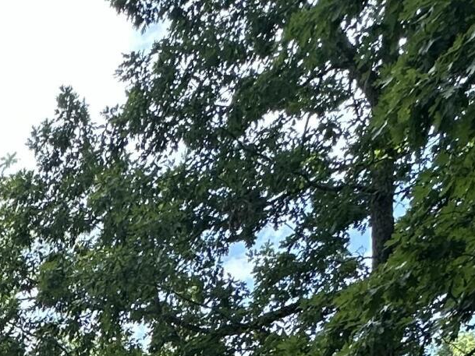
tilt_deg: -2.6
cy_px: 863
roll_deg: +0.4
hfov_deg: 22.9
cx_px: -236
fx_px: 947
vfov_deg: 14.2
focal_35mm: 69
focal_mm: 2.22
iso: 40
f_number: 2.2
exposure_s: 1/258
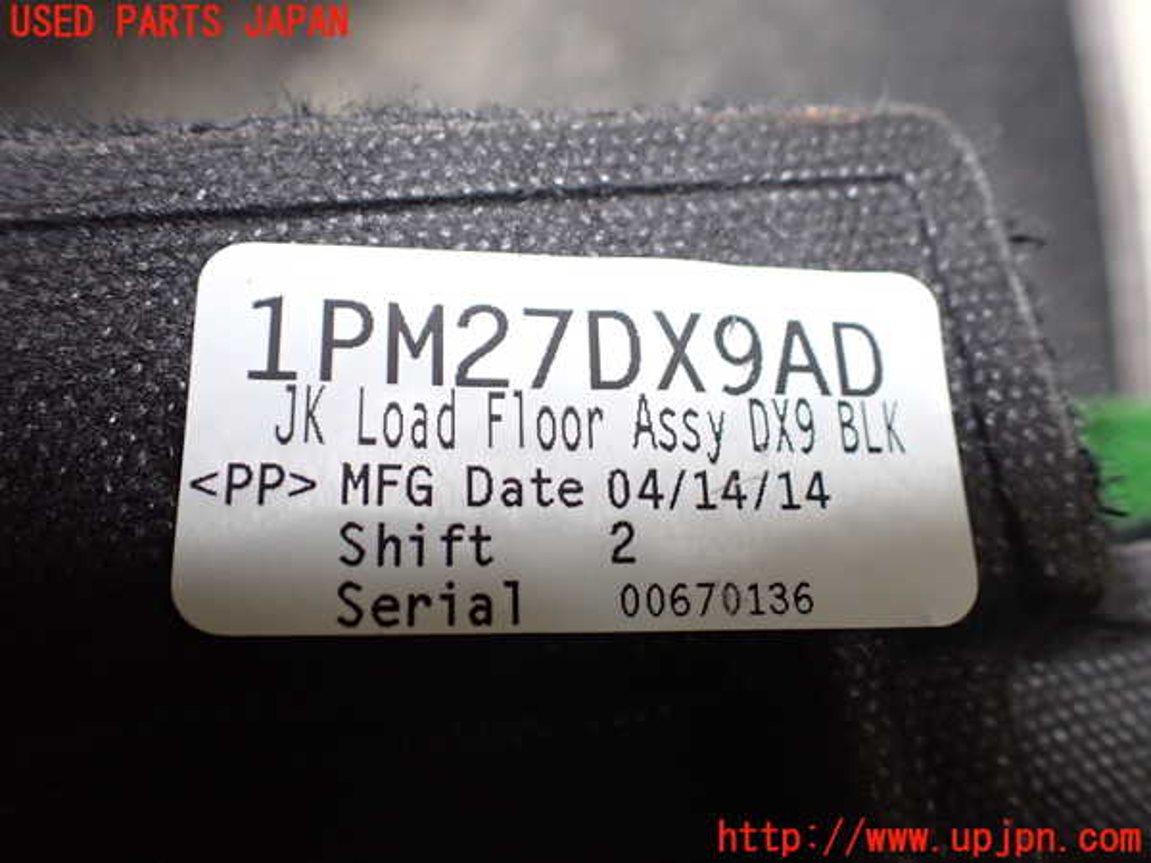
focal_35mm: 30
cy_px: 432
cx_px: 576
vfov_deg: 46.8
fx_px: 998
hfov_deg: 60.0
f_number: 2.3
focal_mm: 5.4
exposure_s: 1/125
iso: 500
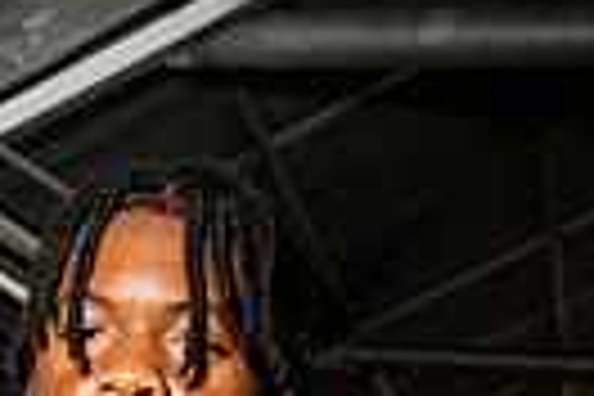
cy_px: 950
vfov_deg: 10.7
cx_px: 14
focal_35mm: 109
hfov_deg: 18.3
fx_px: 1798
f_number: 6.3
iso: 100
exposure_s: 1/250
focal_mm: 32
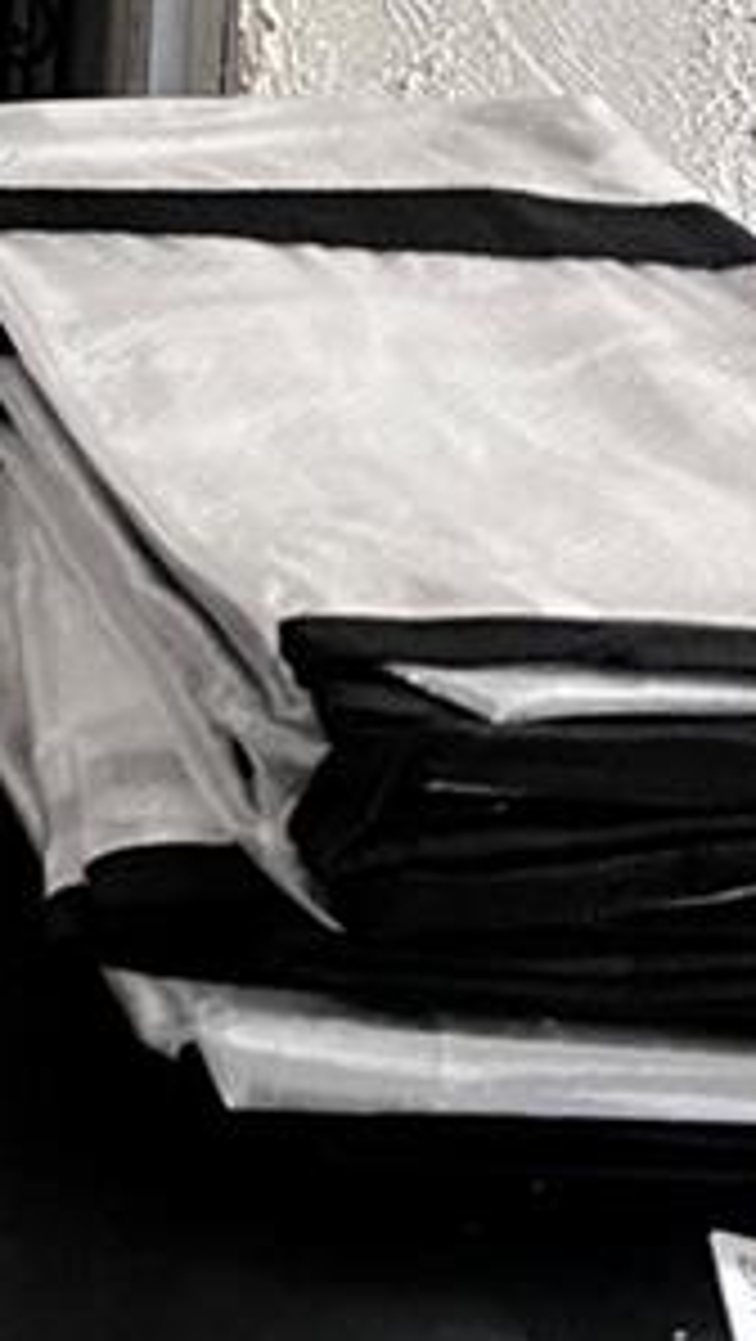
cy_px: -590
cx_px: -760
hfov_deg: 9.9
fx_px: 4056
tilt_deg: -9.9
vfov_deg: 17.2
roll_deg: +0.0
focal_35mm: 114
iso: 640
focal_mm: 5.7
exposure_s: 1/40
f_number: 1.5
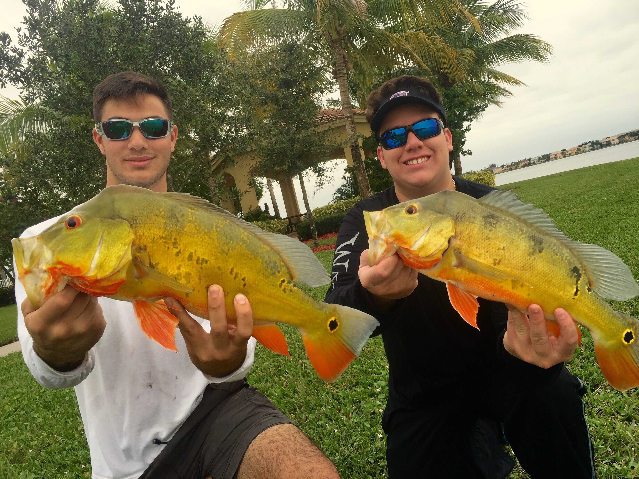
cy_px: 240
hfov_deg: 61.7
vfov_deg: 48.2
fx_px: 535
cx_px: 320
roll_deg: +11.8
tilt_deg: -1.9
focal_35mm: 29
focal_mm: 4.15
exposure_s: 1/391
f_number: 2.2
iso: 32
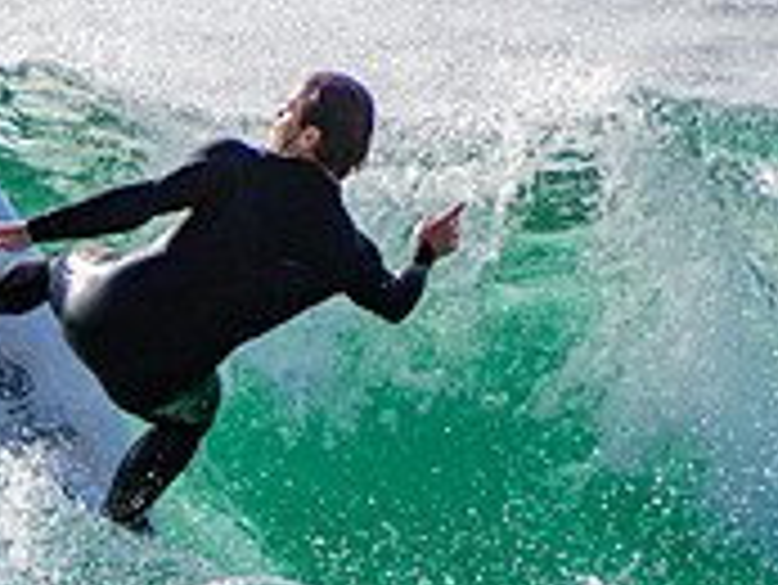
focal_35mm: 1930
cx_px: -63
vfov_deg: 0.8
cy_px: 709
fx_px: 43407
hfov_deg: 1.0
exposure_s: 1/2000
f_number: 5.6
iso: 280
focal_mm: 400
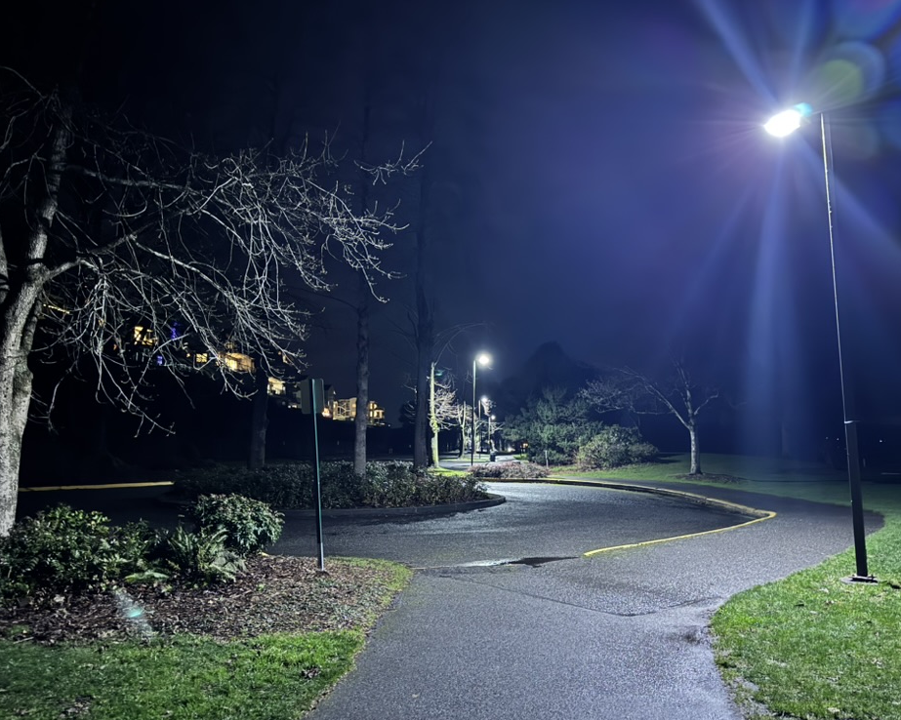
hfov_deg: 66.0
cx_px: 466
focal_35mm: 26
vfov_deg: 54.9
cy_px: 367
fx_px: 693
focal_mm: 6.76
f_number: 1.78
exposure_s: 1/5
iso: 1600
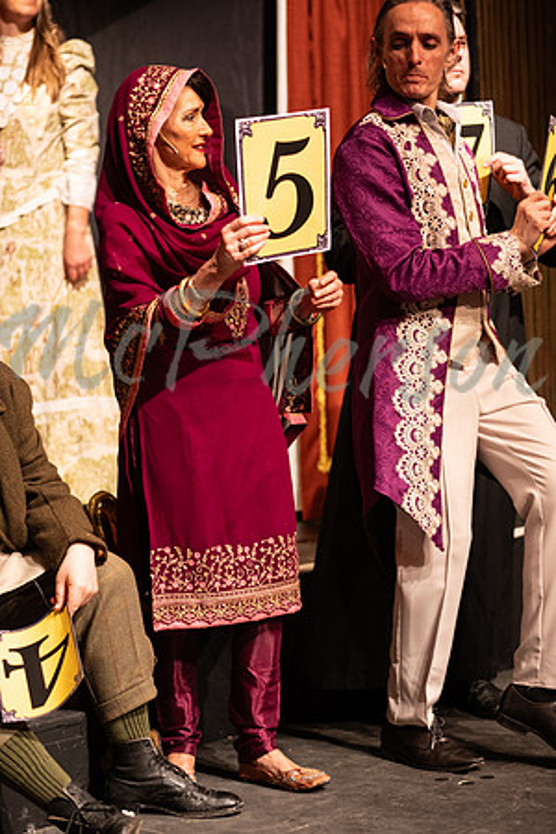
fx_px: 1946
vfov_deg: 24.2
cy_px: 417
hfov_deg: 16.3
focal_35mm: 84
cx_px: 278
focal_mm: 56
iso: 1000
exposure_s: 1/500
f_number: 1.8
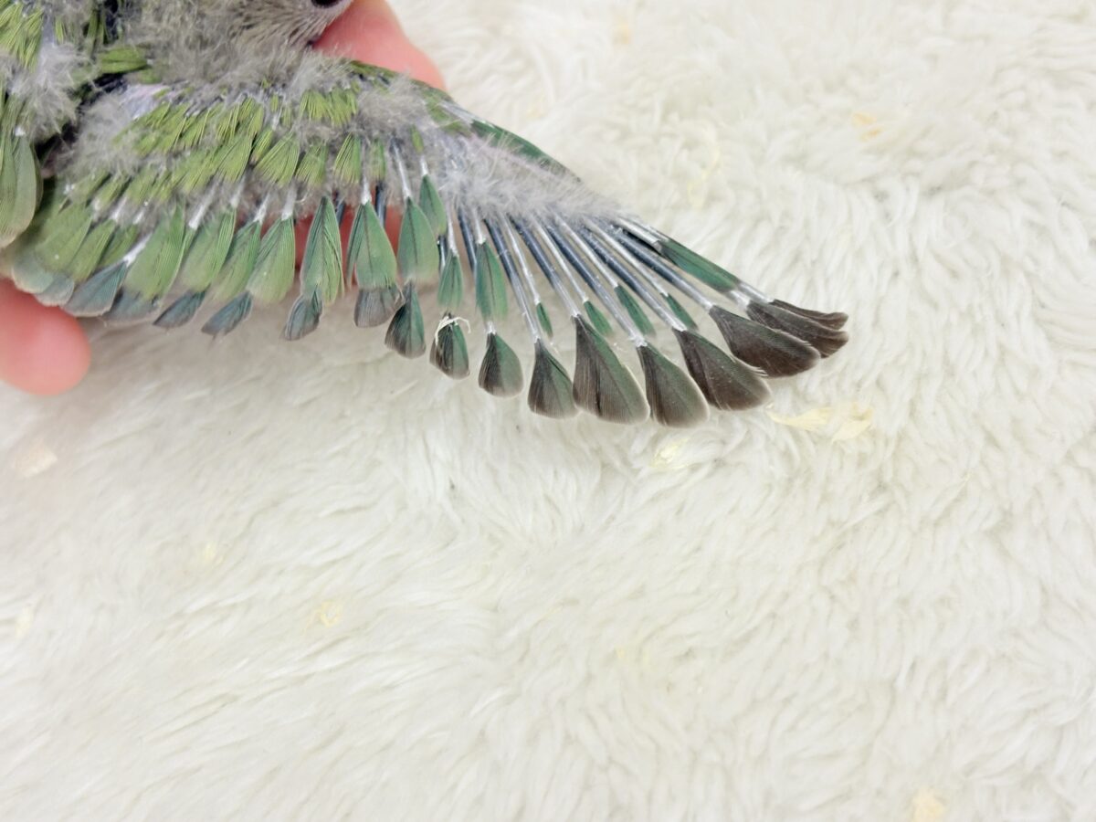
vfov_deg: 28.0
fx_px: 1646
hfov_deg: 36.8
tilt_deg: -53.2
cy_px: 411
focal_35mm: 52
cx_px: 548
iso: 40
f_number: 1.6
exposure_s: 1/50
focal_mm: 5.96
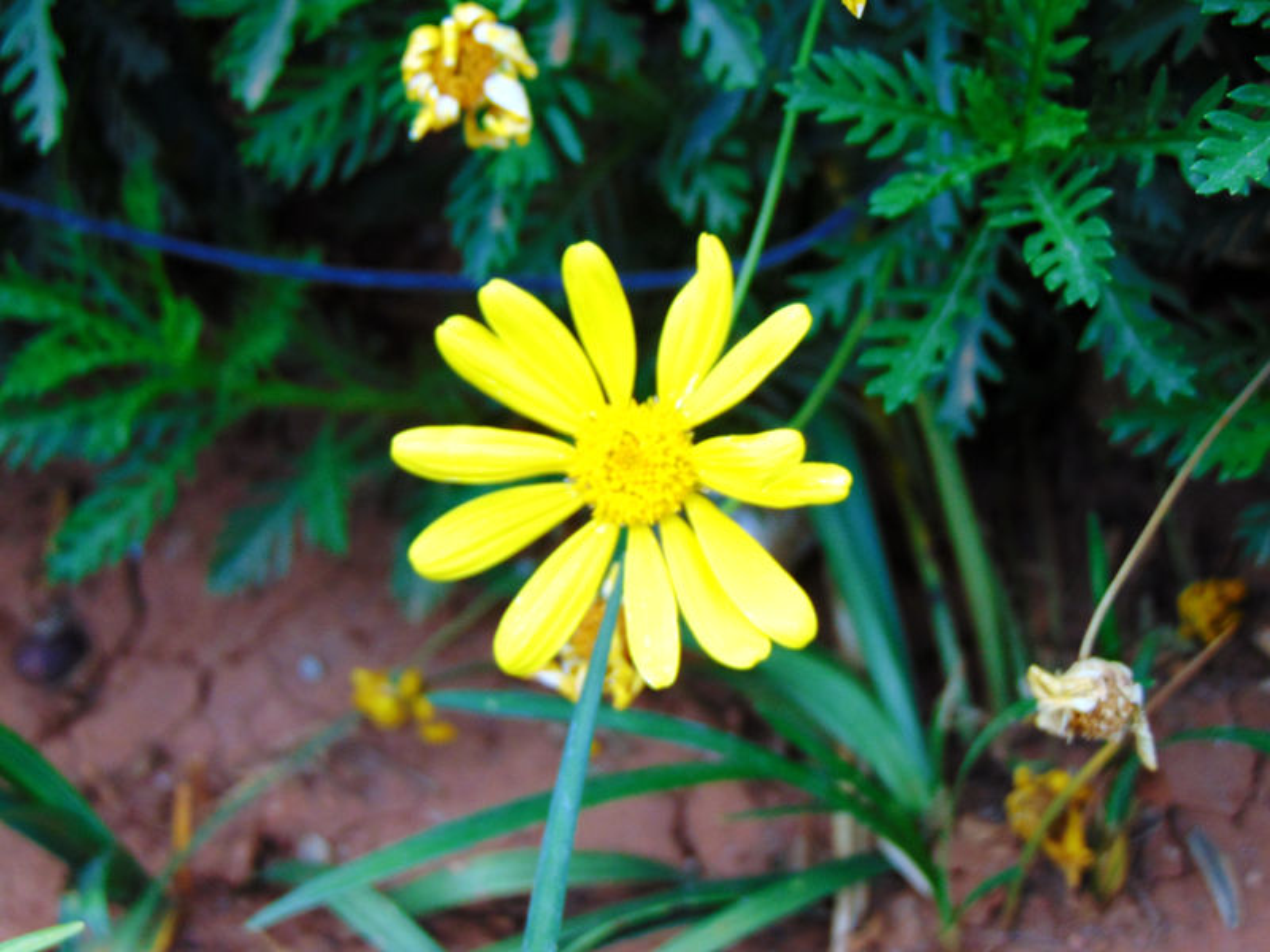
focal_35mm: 60
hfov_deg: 32.2
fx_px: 2201
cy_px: 476
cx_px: 635
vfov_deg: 24.4
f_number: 3.6
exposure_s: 1/125
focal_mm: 10.8
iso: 80
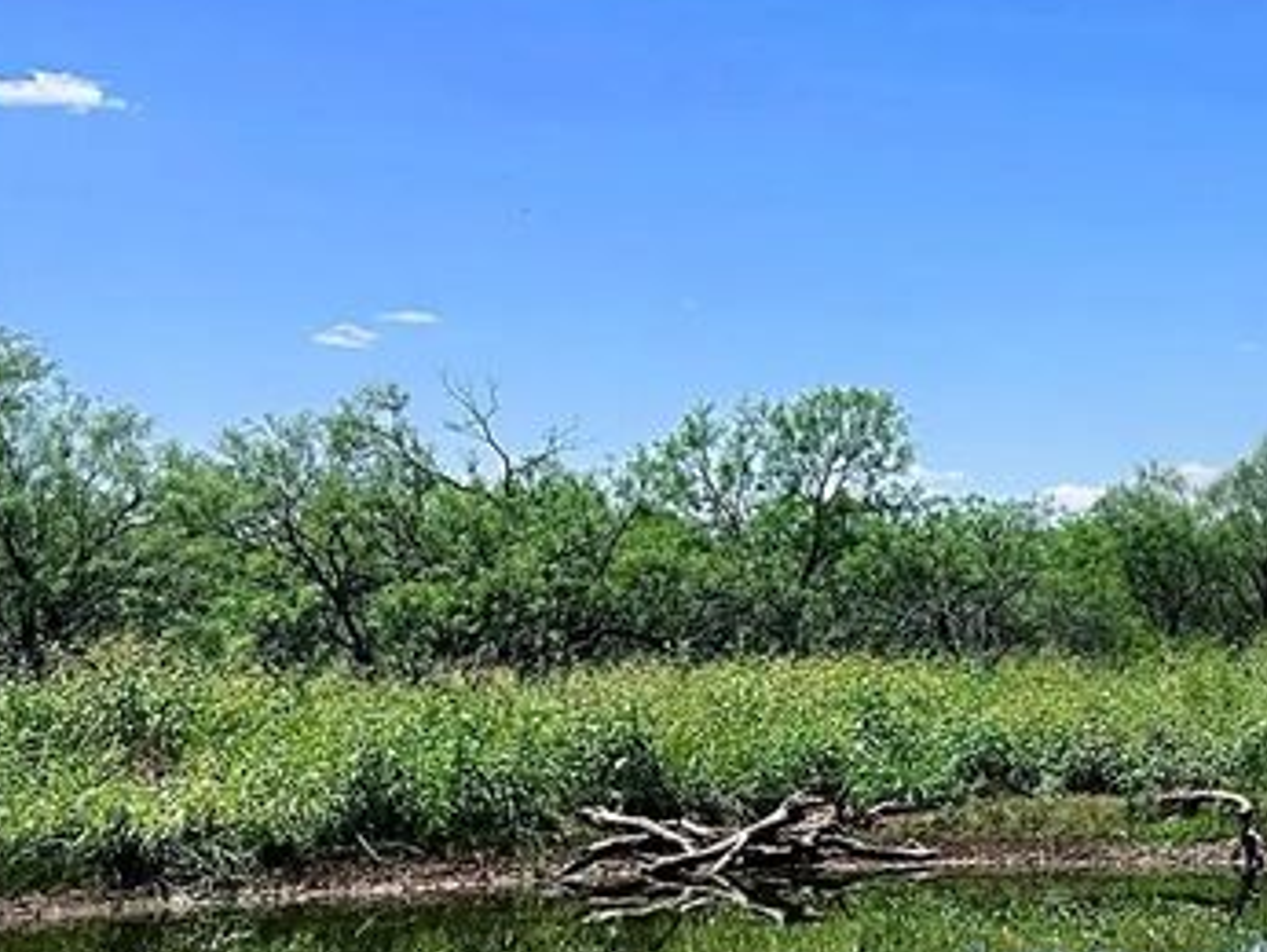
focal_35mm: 71
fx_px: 2601
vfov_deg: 20.7
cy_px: 472
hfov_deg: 24.4
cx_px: 1586
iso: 80
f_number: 1.78
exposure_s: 1/5848
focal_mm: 6.86
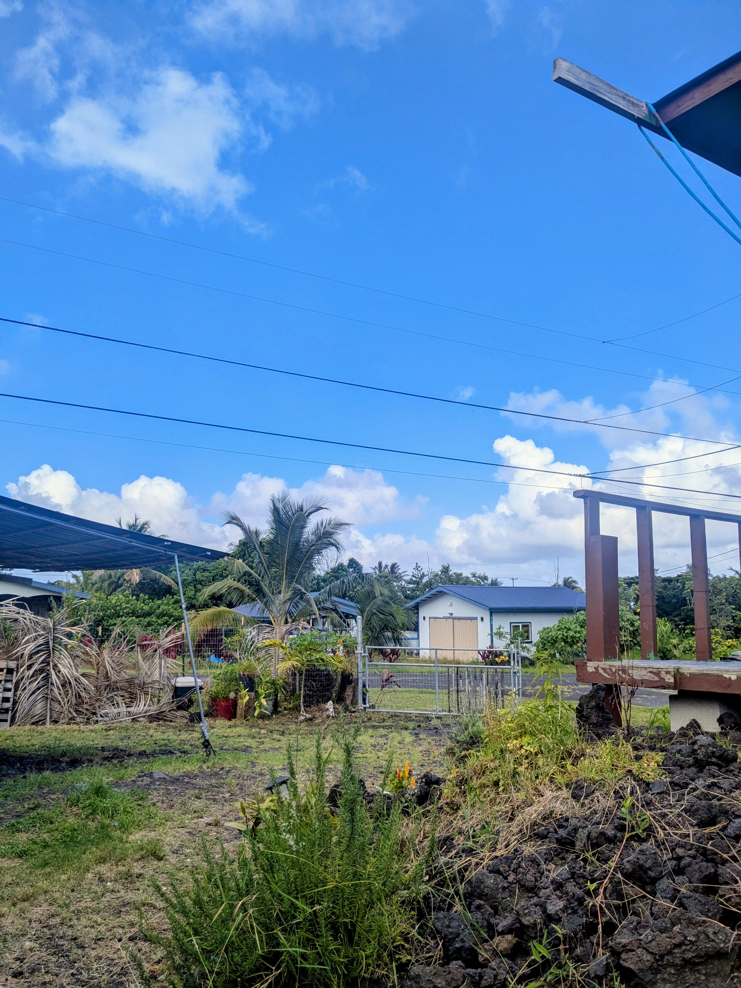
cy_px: 494
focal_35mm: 27
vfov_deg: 65.3
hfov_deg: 51.4
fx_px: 771
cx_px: 370
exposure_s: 1/3891
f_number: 1.73
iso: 62
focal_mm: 4.38
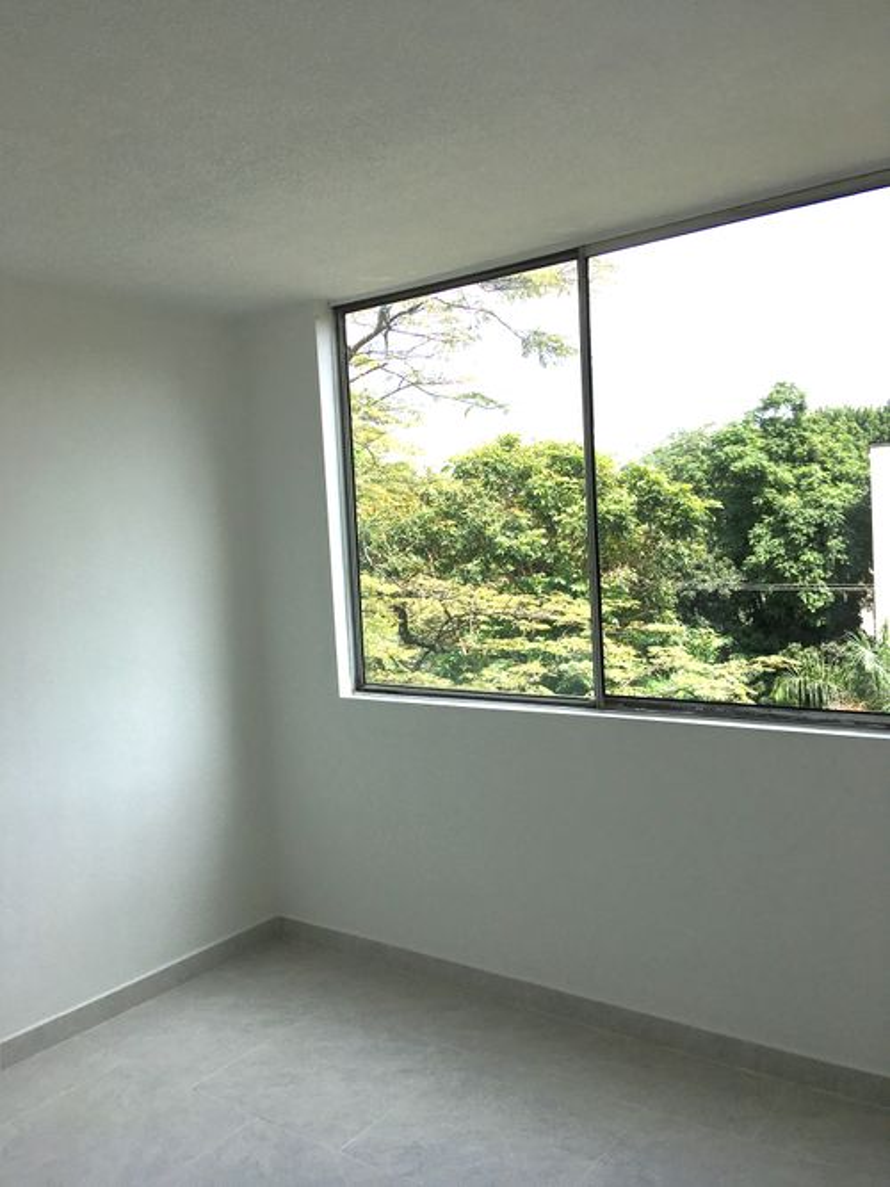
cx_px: 445
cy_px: 594
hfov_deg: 48.2
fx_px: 994
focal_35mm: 29
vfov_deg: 61.7
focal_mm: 4.15
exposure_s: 1/927
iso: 25
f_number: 2.2
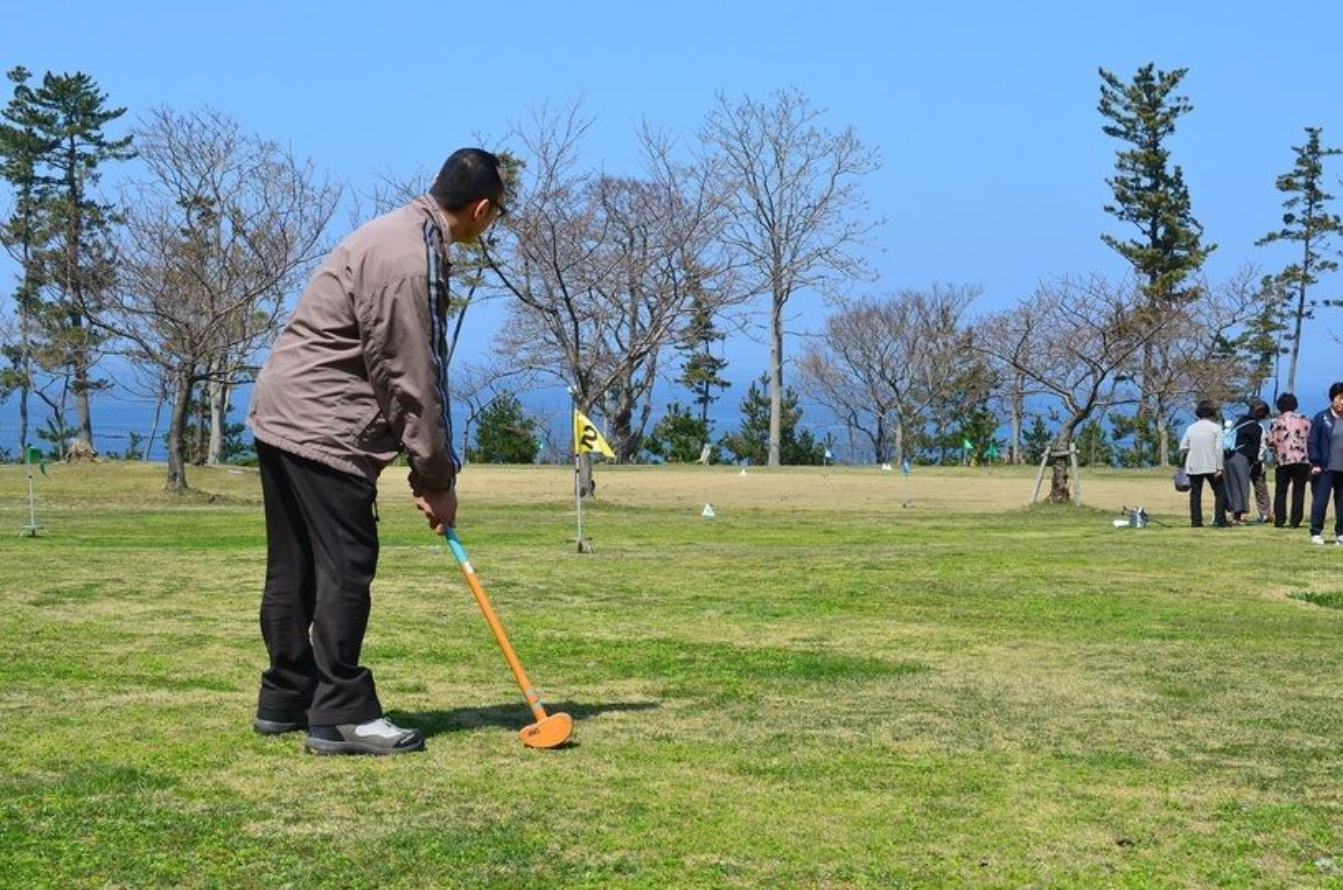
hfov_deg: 35.1
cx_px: 672
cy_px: 445
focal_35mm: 57
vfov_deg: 23.7
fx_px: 2122
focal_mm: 38
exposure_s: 1/250
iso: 250
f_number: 10
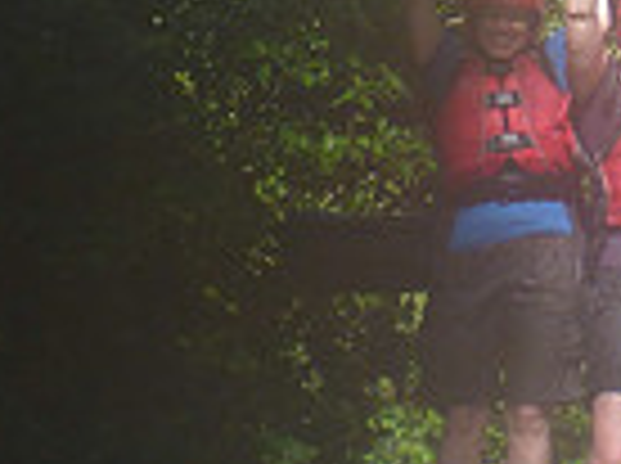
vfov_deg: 5.7
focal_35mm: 261
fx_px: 4674
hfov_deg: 7.3
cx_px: 1274
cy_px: 34
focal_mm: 11
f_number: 5.2
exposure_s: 1/125
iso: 100
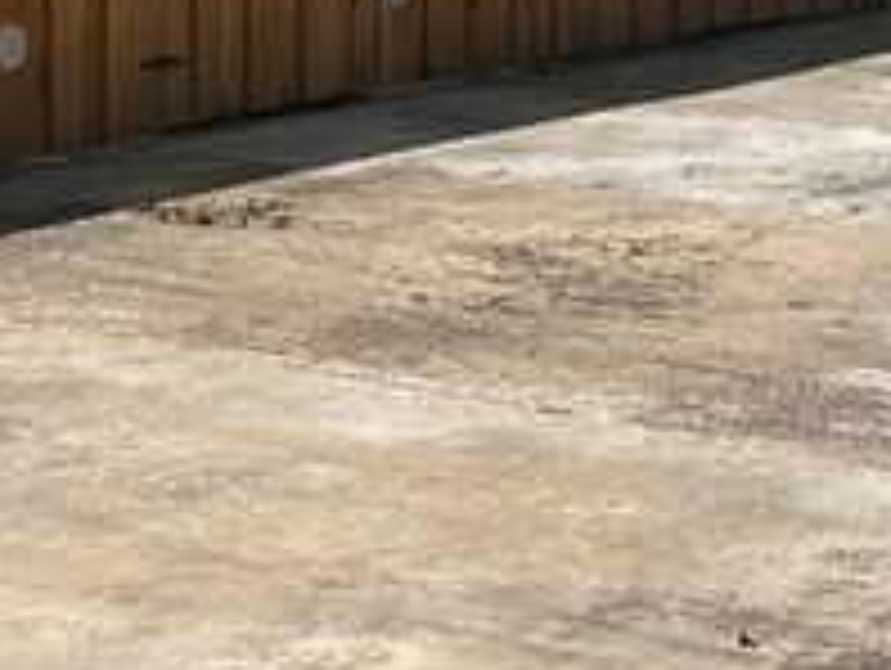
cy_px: -387
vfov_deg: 9.3
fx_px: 3994
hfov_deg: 12.7
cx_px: 212
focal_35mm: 155
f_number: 1.78
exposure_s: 1/5000
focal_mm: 6.86
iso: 64
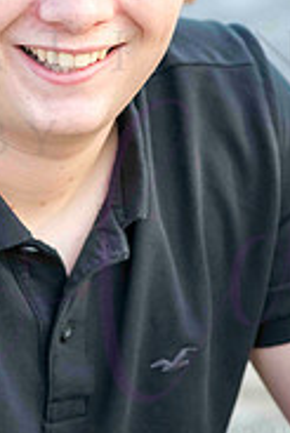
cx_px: 52
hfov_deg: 4.2
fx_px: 3980
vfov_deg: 6.2
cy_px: 134
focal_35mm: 330
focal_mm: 135
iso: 800
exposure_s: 1/640
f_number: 5.6
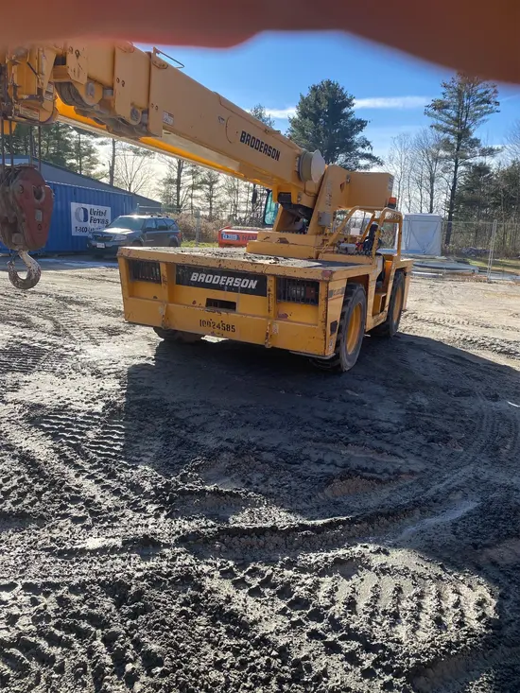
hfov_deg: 53.1
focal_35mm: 26
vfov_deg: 67.3
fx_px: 521
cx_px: 260
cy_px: 346
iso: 32
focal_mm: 4.25
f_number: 1.8
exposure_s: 1/1135
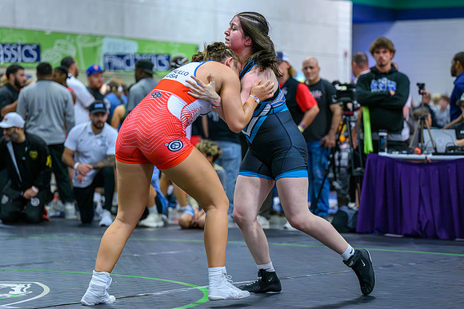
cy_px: 162
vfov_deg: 11.8
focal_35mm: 116
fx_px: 1500
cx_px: 271
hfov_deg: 17.6
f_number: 2.8
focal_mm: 96
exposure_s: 1/800
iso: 16000
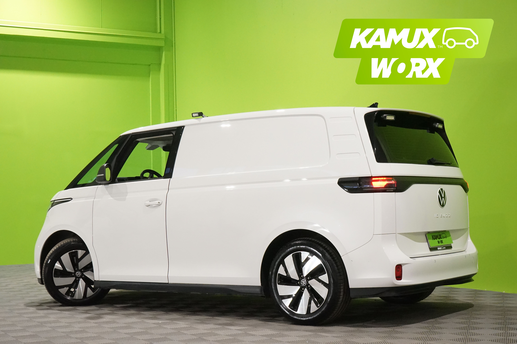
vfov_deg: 24.6
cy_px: 172
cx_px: 258
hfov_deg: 36.2
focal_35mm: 55
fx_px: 790
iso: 6400
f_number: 14
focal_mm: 55
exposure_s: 1/50
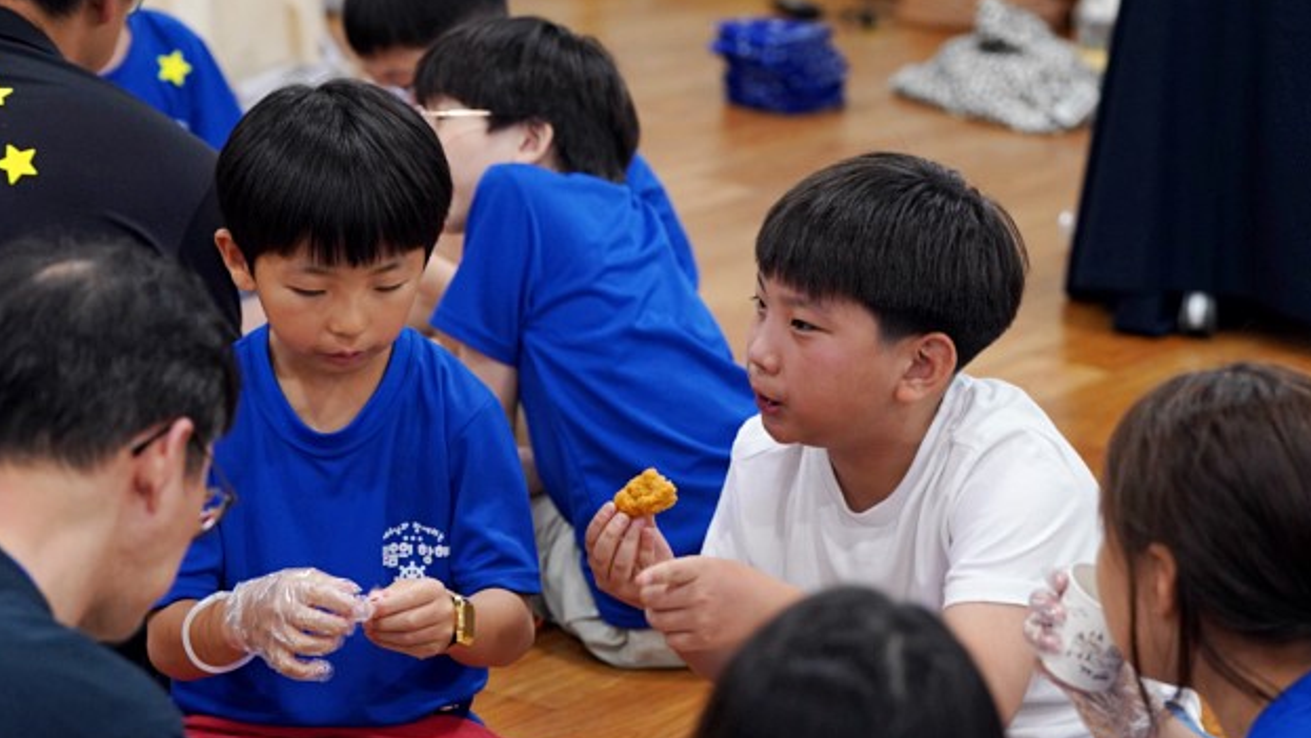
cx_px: 556
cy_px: 214
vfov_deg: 9.8
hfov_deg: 17.3
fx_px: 4312
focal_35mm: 124
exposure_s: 1/160
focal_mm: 82
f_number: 3.5
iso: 1600
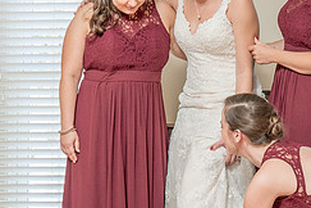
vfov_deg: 13.9
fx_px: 847
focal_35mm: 98
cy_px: 133
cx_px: 246
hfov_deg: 20.6
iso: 2000
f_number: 5.6
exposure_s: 1/100
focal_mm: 35
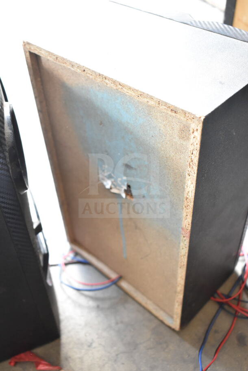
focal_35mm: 40
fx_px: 418
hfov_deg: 33.0
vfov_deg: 47.9
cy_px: 186
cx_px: 124
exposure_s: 1/80
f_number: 4.2
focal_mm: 27
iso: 1600
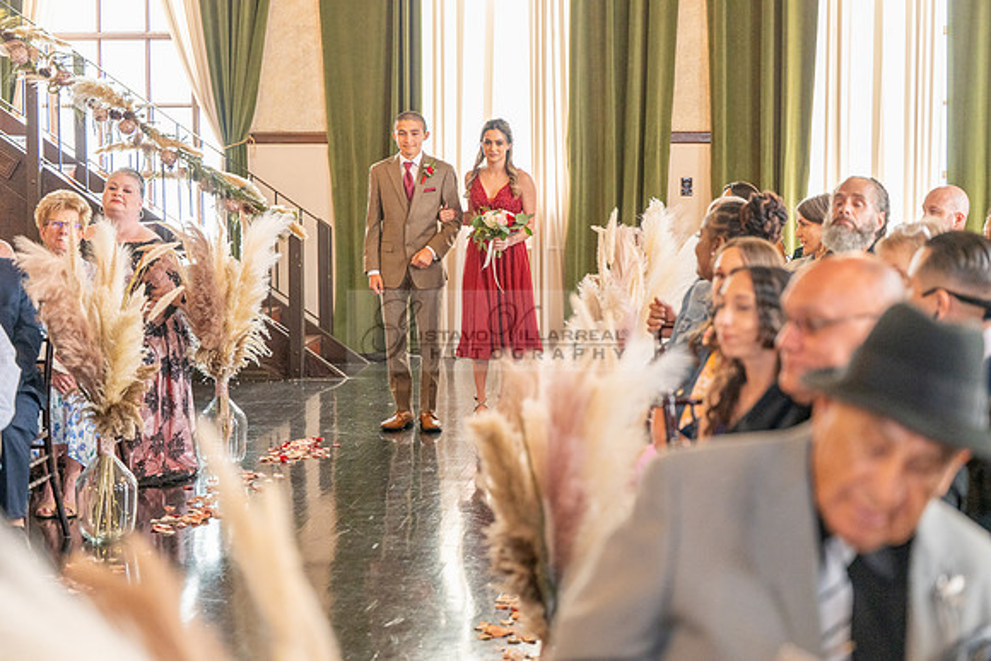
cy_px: 330
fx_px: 1927
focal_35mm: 70
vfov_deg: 19.5
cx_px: 496
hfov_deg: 28.8
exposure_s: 1/200
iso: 1600
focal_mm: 70
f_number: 2.8
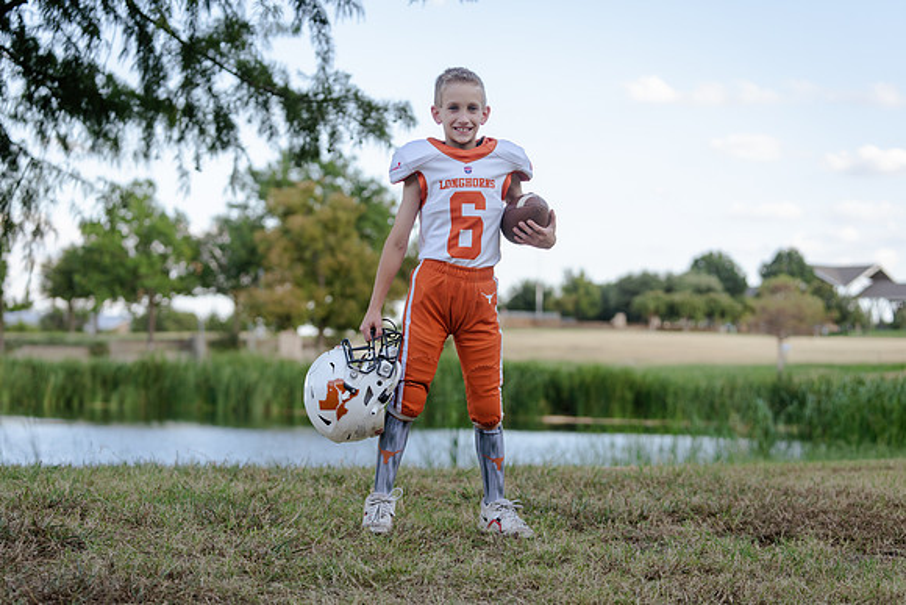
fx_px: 1762
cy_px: 302
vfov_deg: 19.5
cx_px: 453
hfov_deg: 28.8
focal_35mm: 70
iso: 125
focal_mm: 70
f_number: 3.2
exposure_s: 1/320
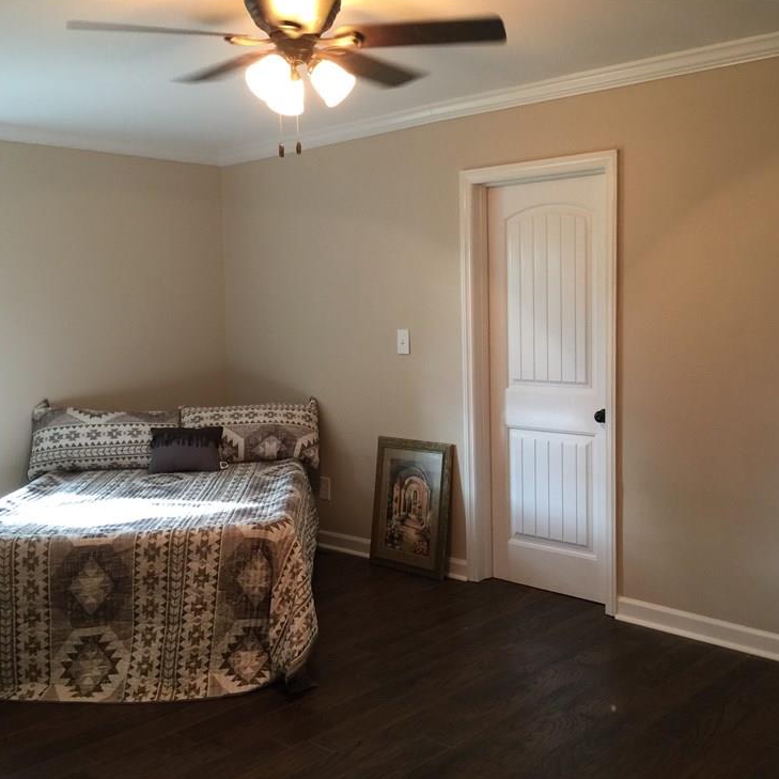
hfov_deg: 45.9
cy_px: 405
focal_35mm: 36
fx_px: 917
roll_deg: -0.3
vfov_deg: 46.0
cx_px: 439
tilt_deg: -5.1
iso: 64
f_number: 2.2
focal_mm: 4.15
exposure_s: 1/15
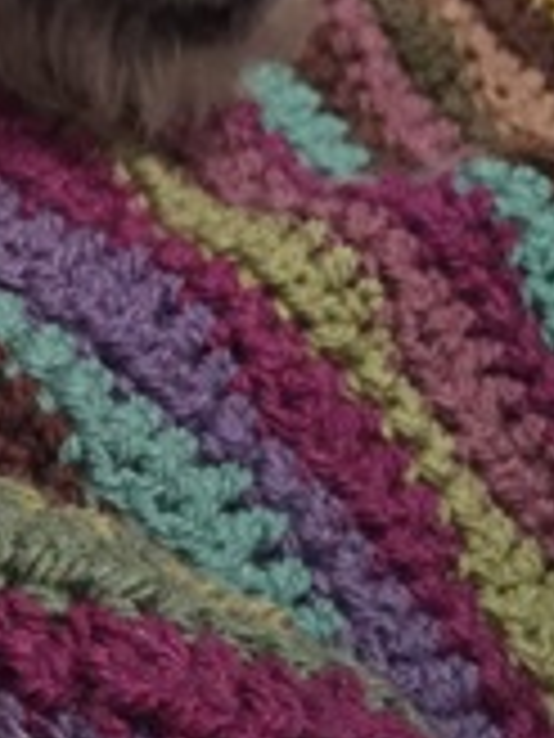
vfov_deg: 18.5
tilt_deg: -37.6
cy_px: 374
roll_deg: +0.3
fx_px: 2262
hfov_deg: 13.4
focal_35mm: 106
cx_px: -189
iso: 640
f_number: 2.2
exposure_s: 1/17
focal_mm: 4.15
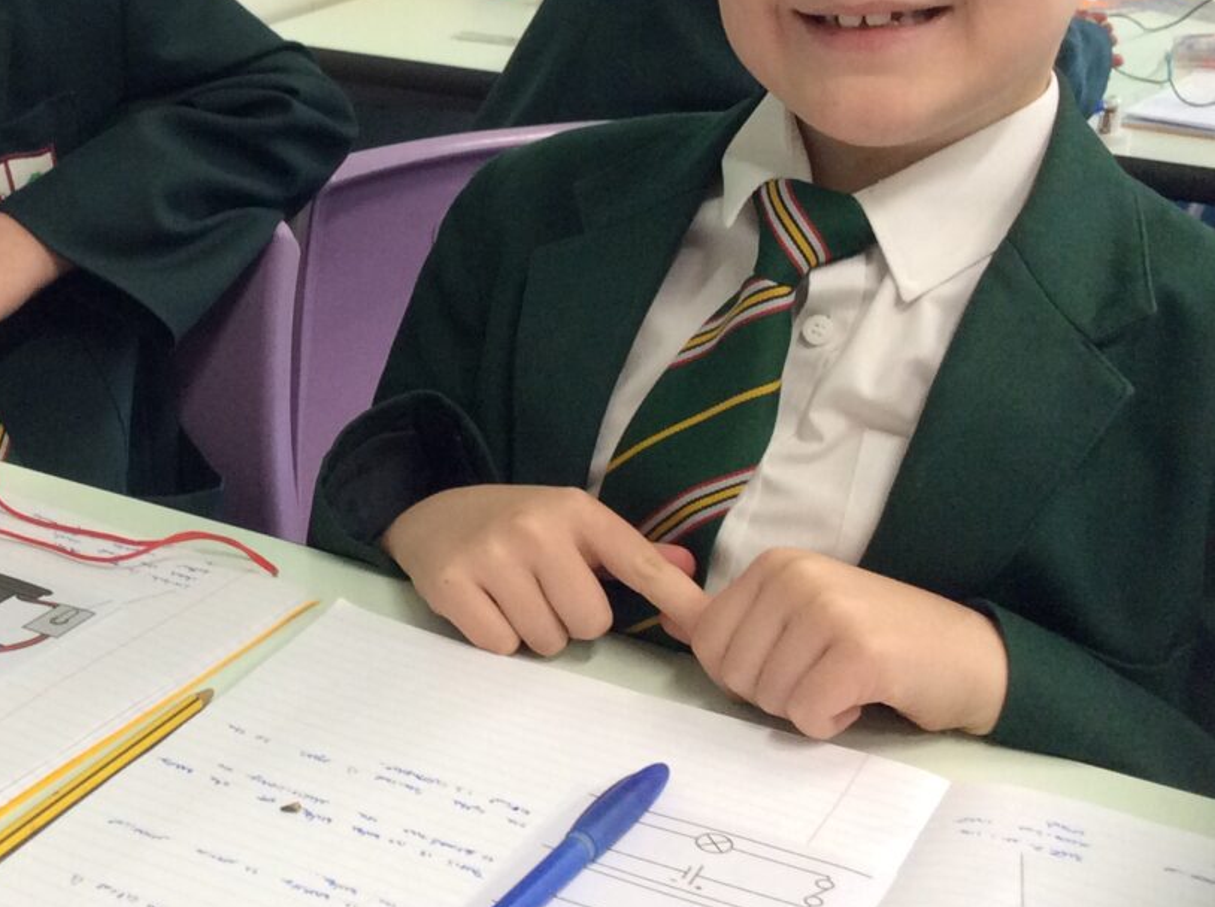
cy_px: 290
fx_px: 2243
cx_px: 196
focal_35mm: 64
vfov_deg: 22.8
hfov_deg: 29.4
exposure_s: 1/25
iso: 100
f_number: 2.4
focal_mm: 3.3
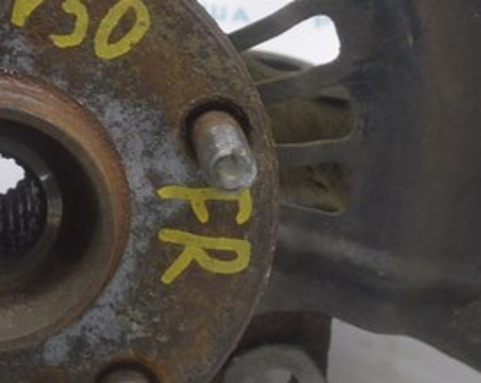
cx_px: -76
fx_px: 2261
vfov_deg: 9.6
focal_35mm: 159
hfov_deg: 11.9
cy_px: -50
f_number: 5.6
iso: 400
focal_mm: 30
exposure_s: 1/20
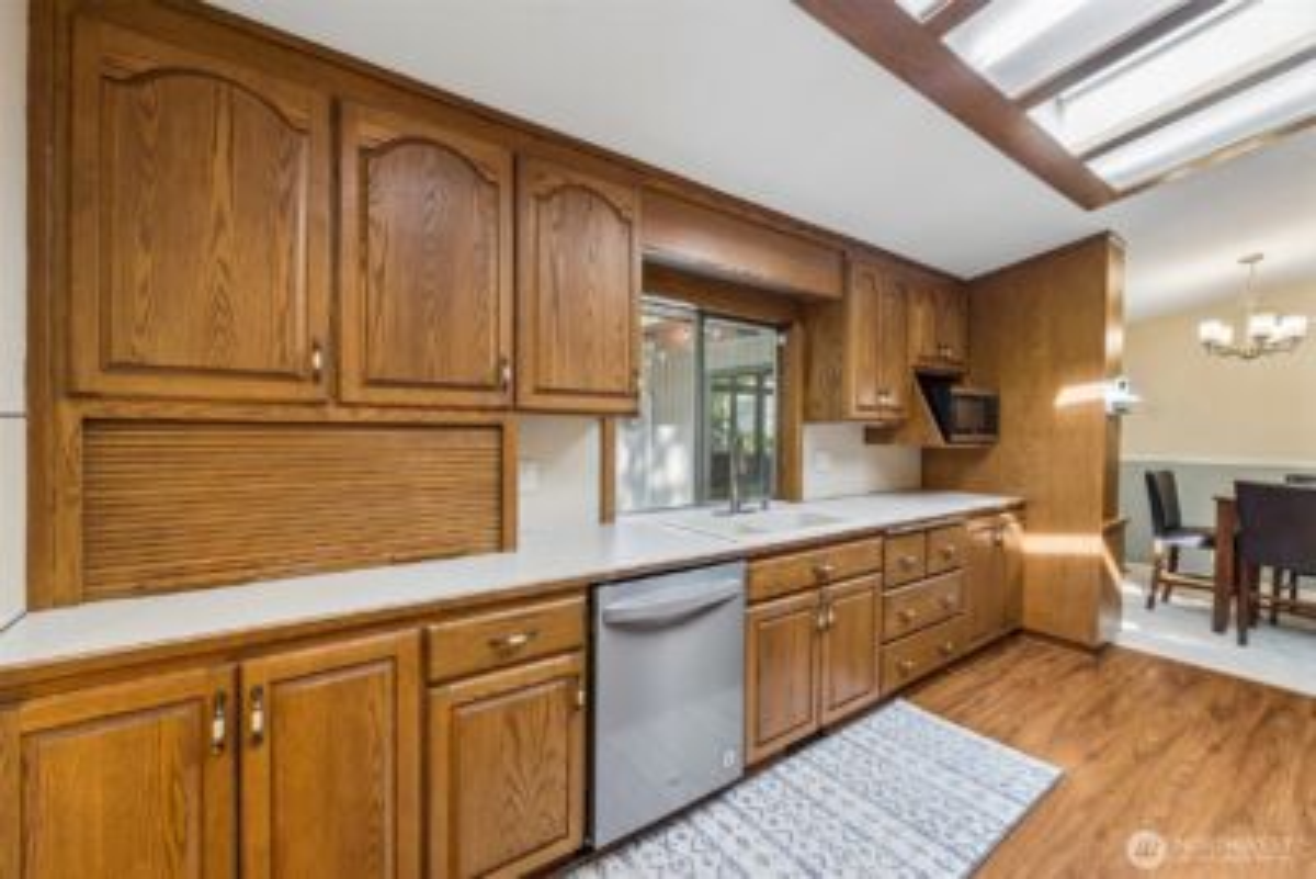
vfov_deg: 77.4
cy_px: 440
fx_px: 549
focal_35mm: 15
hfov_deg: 100.4
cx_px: 658
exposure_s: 1/4
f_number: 9
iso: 250
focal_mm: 10
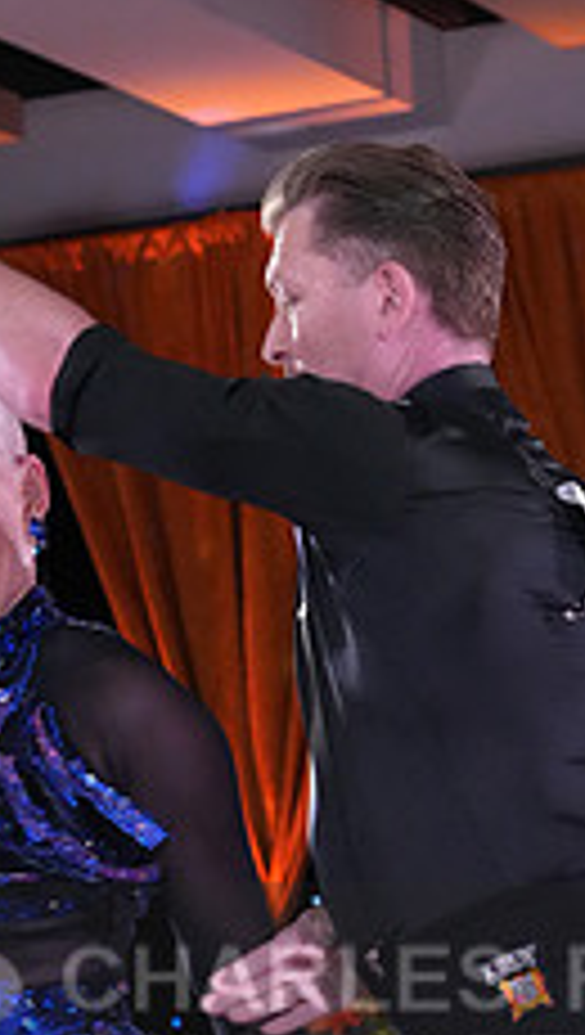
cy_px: 1035
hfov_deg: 6.4
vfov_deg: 11.2
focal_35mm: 190
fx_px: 5220
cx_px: 340
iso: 6400
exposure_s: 1/250
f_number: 6.3
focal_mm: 72
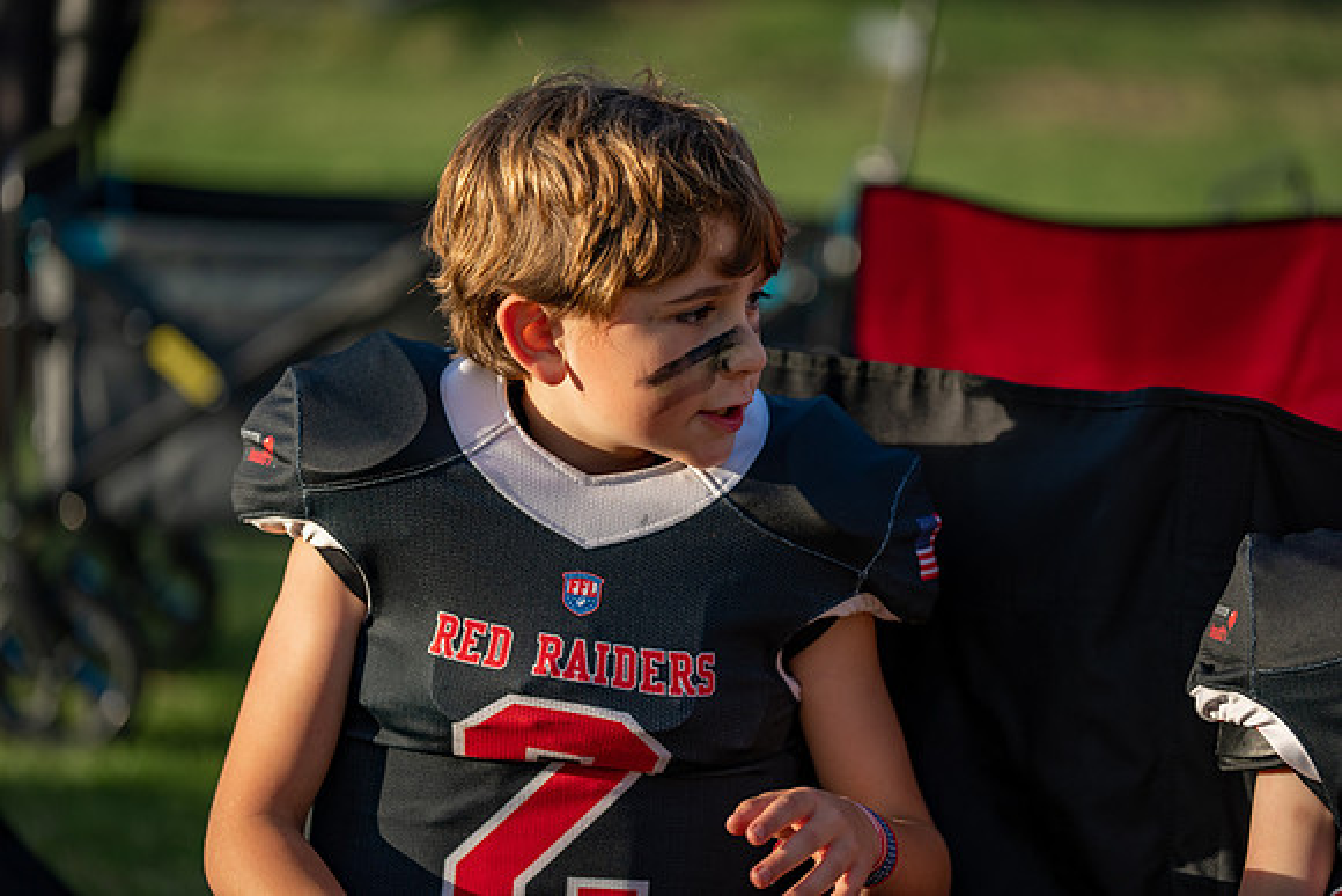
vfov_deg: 9.2
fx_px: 5555
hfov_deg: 13.8
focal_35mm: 149
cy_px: 448
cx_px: 671
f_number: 2.8
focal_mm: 149
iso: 125
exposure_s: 1/1250
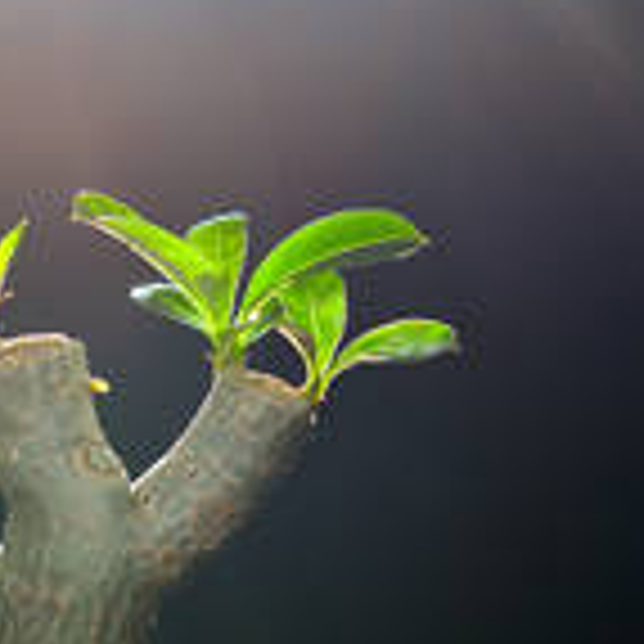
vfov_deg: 10.9
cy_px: 360
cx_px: -194
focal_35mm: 160
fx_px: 3368
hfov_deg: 10.7
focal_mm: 60
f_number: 5.6
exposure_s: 1/160
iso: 100
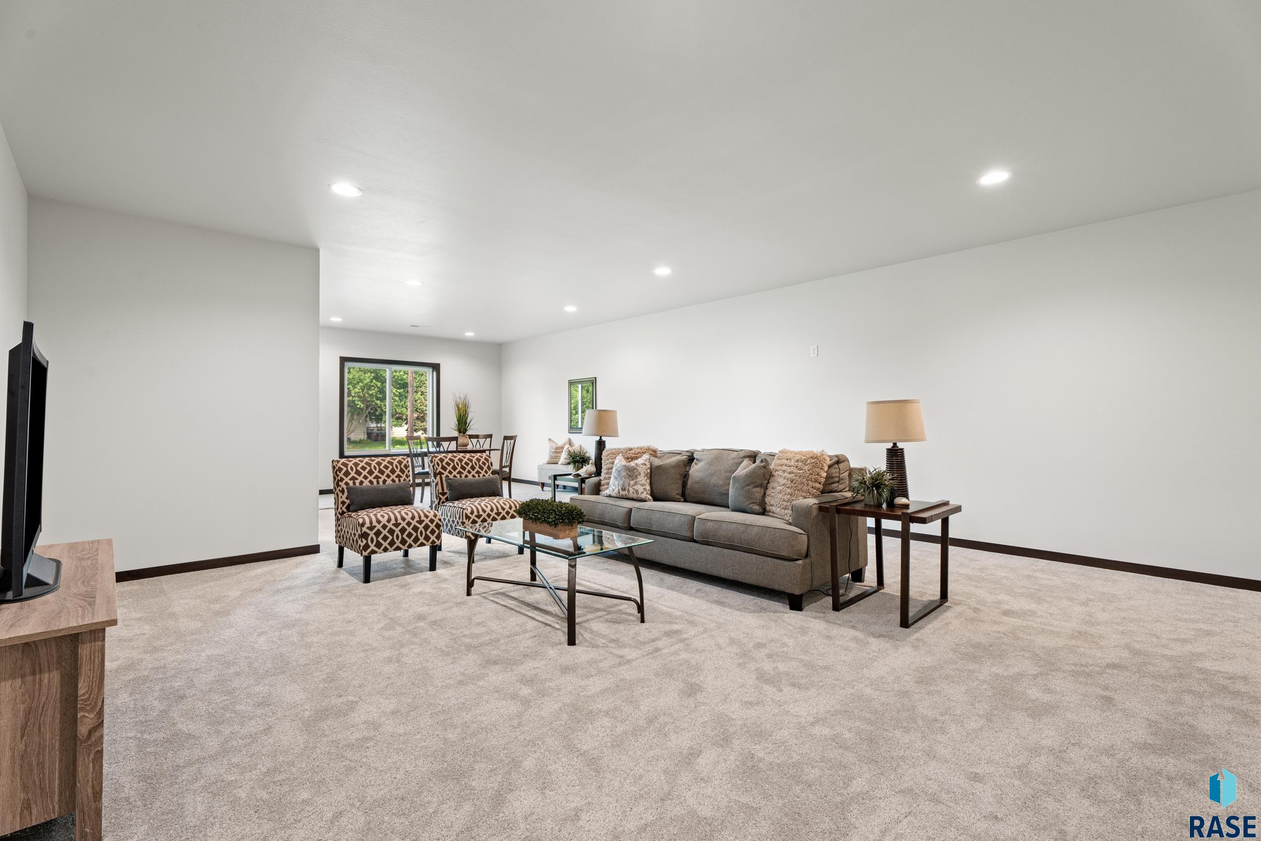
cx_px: 630
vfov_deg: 73.8
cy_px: 420
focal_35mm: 16
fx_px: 560
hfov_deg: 96.7
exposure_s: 1
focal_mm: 16
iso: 250
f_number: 9
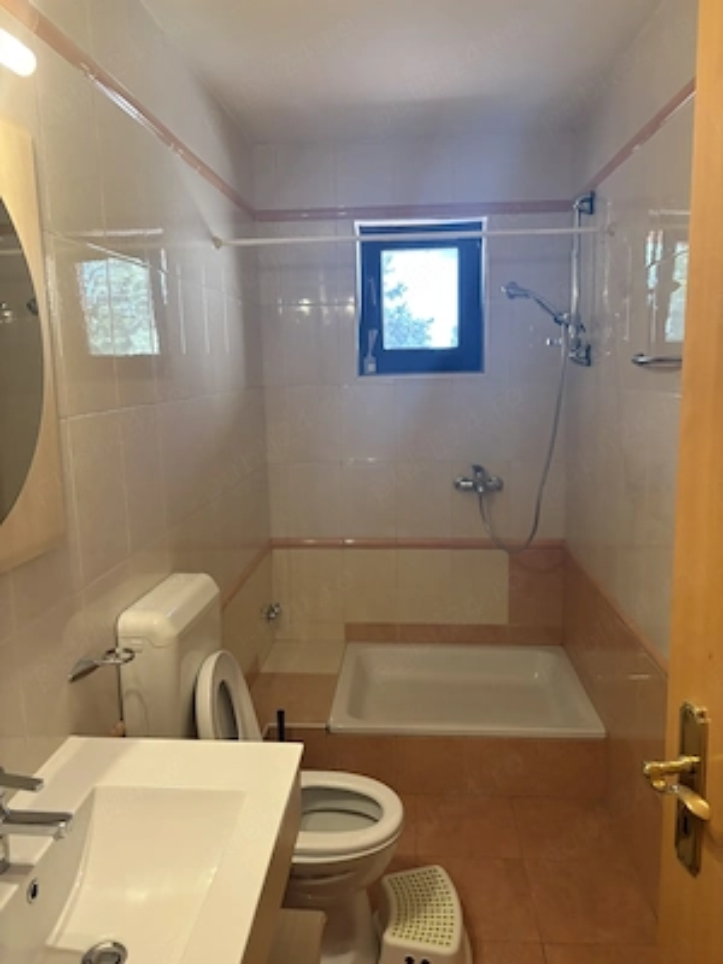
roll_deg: -1.1
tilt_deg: -7.3
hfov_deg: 53.1
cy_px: 482
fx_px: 724
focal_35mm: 26
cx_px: 362
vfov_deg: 67.3
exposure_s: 1/60
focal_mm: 5.96
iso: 250
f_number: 1.6
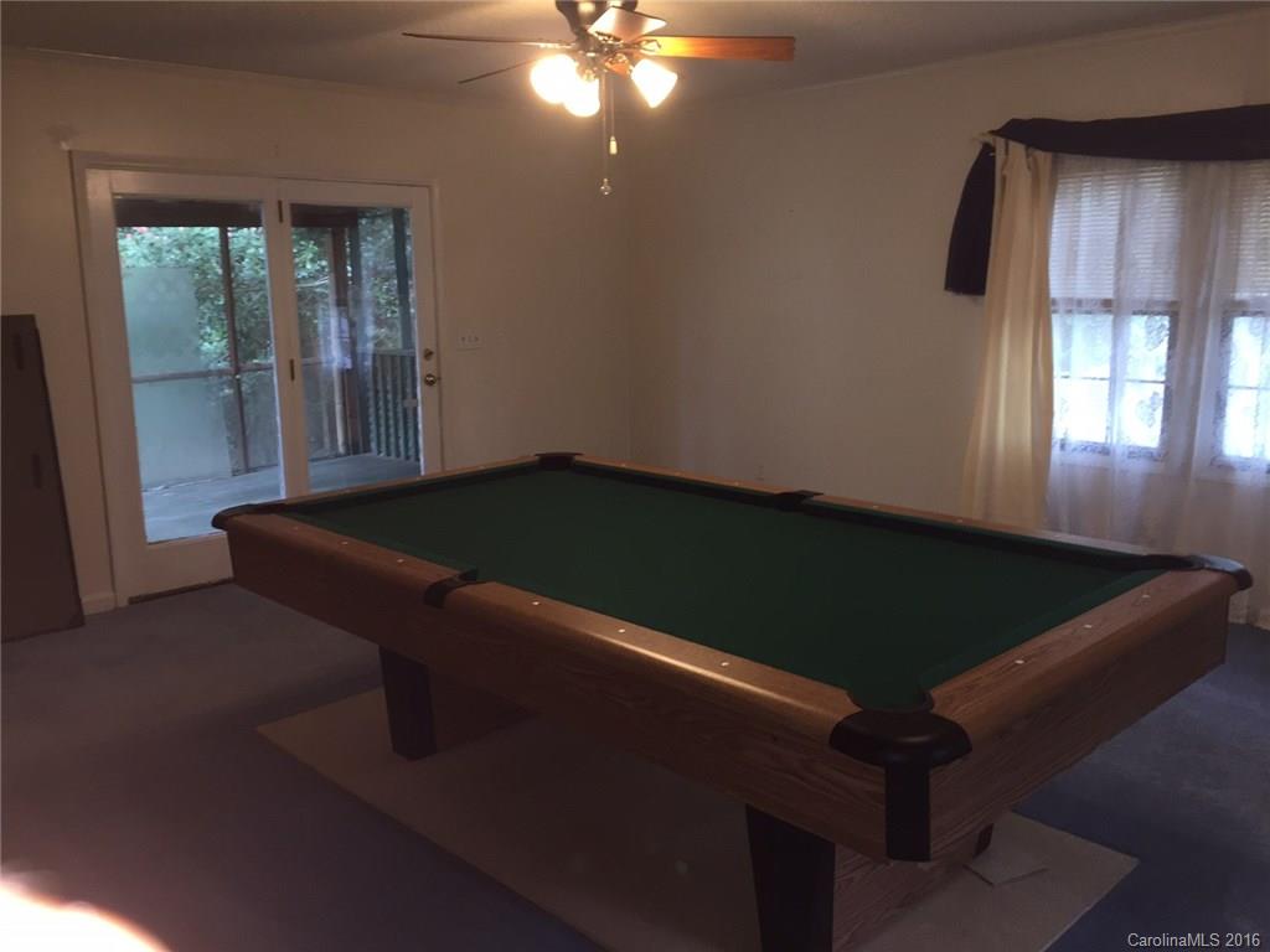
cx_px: 635
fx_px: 1064
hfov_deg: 61.7
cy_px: 476
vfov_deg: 48.2
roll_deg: +0.2
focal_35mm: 29
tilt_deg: -11.4
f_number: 2.2
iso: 80
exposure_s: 1/30
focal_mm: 4.15
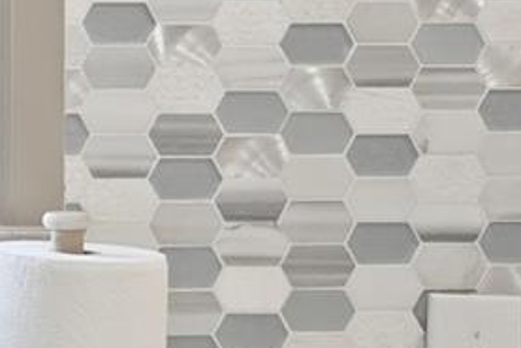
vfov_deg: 13.1
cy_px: 55
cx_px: -545
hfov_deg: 15.4
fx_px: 1506
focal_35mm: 104
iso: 250
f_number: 4
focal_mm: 12
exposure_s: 1/60
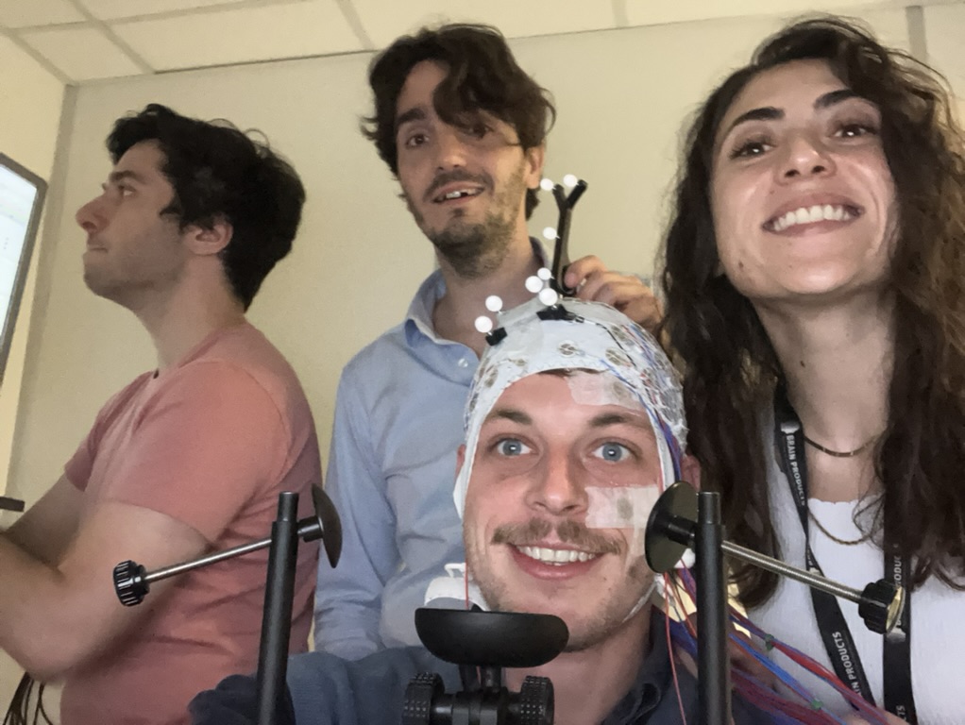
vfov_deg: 44.2
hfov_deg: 56.8
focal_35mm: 32
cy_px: 362
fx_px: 893
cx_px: 482
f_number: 2.2
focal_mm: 2.87
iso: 640
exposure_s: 1/34
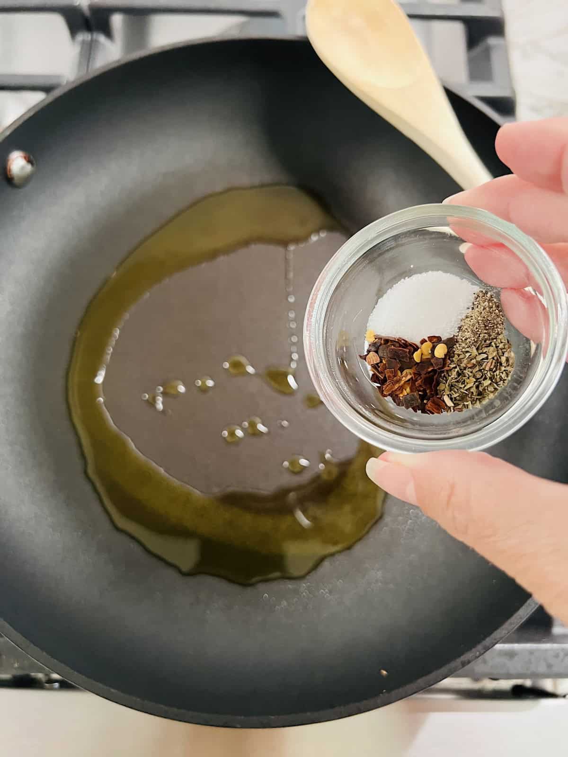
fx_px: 569
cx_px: 284
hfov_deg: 53.1
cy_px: 378
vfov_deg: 67.3
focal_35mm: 26
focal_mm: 5.7
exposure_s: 1/40
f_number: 1.5
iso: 500
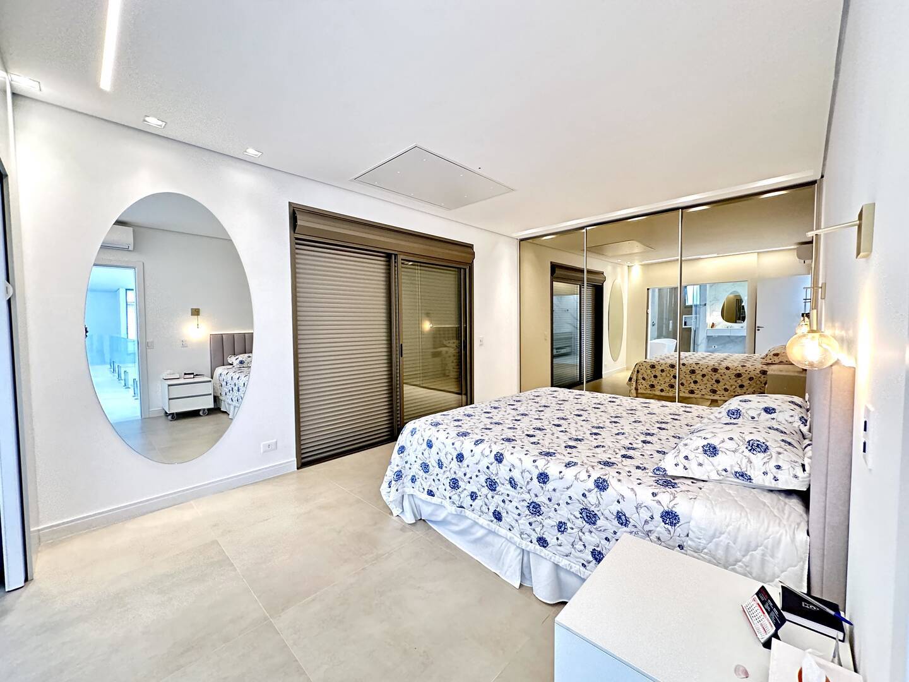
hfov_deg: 102.1
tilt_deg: -2.4
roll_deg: +0.5
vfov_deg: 85.7
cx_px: 454
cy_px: 341
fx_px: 368
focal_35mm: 14
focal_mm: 2.22
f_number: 2.2
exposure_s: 1/60
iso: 400
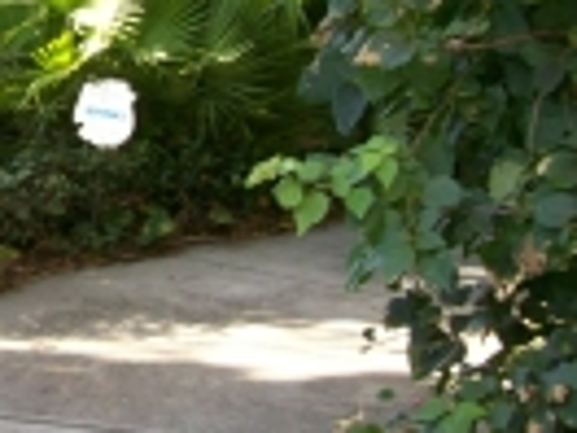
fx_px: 1817
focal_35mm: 109
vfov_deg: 13.4
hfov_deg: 17.1
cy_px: 22
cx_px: -140
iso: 80
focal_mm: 6
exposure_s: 1/64
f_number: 2.7
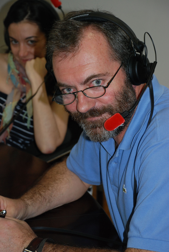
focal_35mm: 105
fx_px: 737
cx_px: 84
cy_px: 126
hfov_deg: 13.1
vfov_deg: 19.4
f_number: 5.6
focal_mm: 70
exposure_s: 1/60
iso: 500
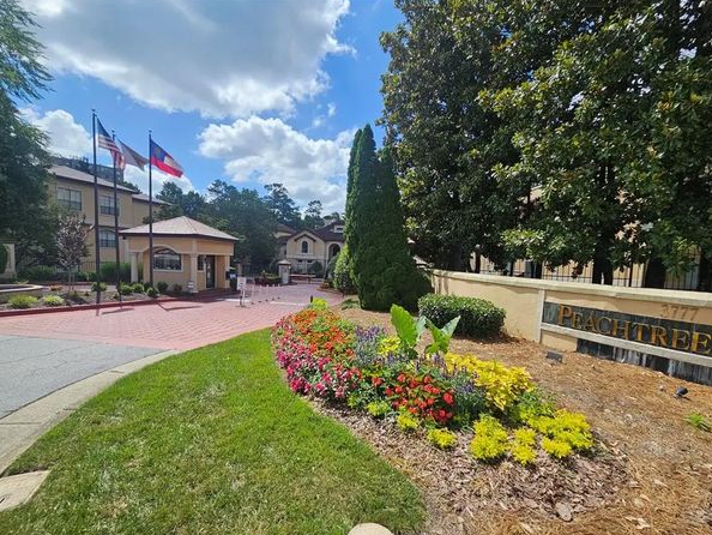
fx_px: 288
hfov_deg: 102.0
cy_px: 282
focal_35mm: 14
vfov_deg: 85.6
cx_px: 345
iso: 50
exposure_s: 1/2463
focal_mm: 2.2
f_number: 2.2
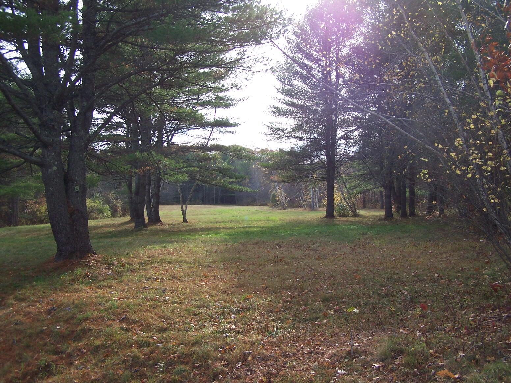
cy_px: 192
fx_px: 561
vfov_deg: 37.7
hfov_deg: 49.0
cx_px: 256
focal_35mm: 38
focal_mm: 6.3
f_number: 2.8
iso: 80
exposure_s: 1/400
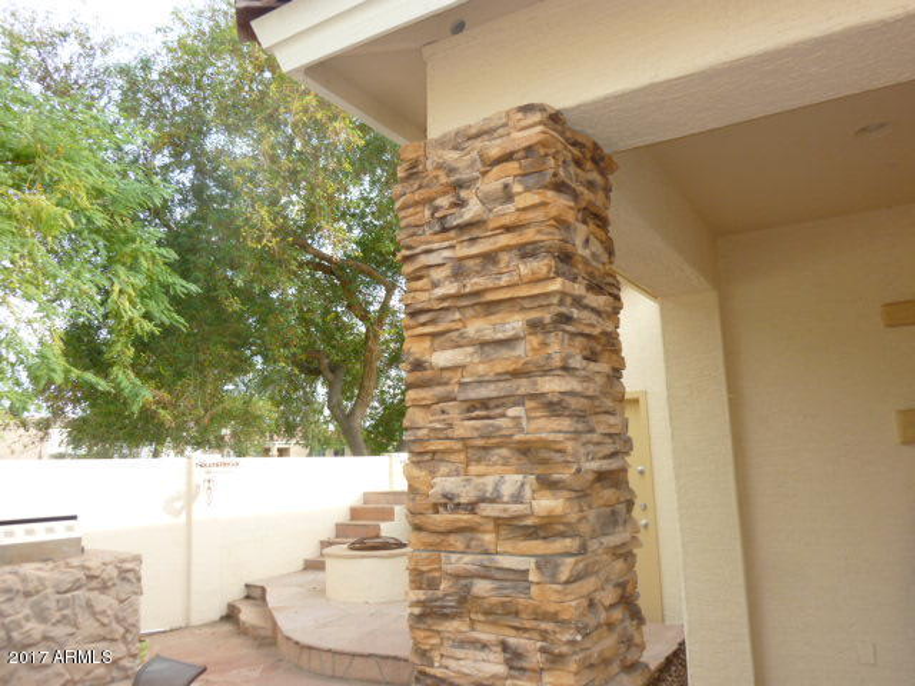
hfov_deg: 69.4
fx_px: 661
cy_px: 343
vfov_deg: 54.9
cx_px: 458
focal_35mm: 25
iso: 100
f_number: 3.3
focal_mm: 4.5
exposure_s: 1/125
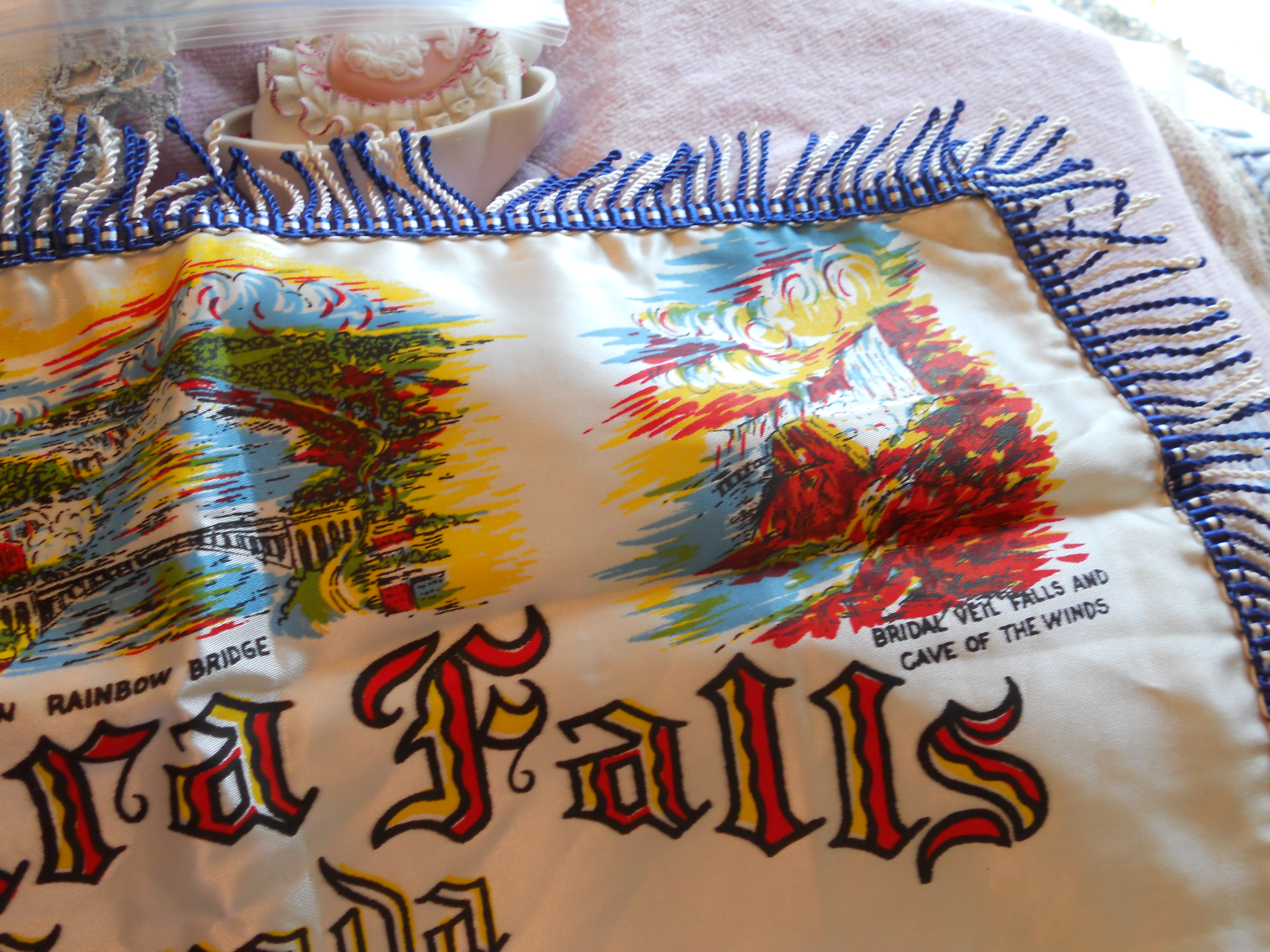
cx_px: 635
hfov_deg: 56.8
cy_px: 476
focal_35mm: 32
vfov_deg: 44.2
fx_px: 1174
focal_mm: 5.8
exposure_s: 1/30
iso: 160
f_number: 3.5
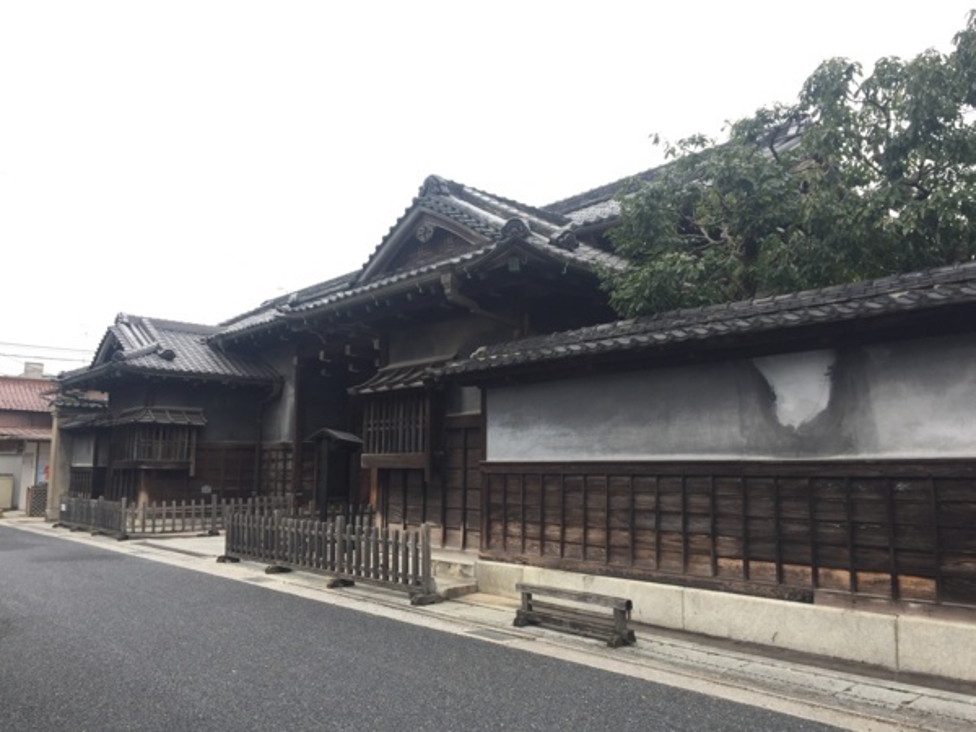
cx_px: 488
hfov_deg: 61.7
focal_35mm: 29
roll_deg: +0.0
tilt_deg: +6.8
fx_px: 818
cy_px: 366
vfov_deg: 48.2
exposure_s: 1/246
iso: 32
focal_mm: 4.15
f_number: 2.2
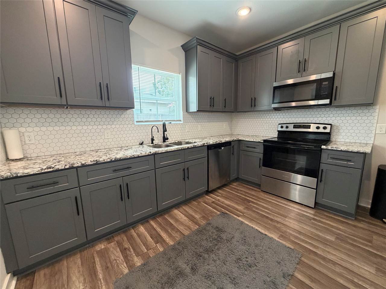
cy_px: 144
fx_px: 156
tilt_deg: -8.9
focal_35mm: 14
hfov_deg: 102.1
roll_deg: +1.3
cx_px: 193
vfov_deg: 85.7
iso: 250
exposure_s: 1/60
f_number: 2.2
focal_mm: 2.22
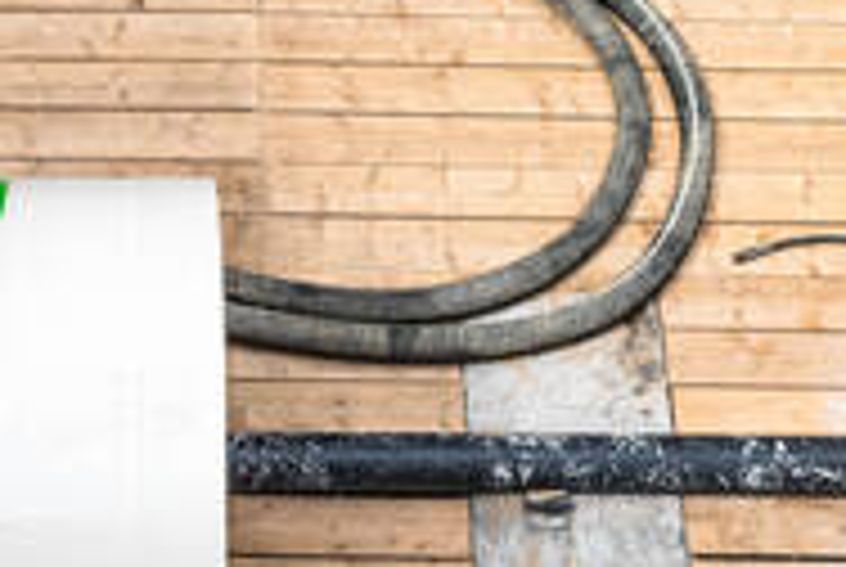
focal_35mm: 102
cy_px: -162
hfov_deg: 19.7
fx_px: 2401
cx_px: 144
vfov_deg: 13.0
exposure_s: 1/2500
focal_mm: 24
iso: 640
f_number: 5.6
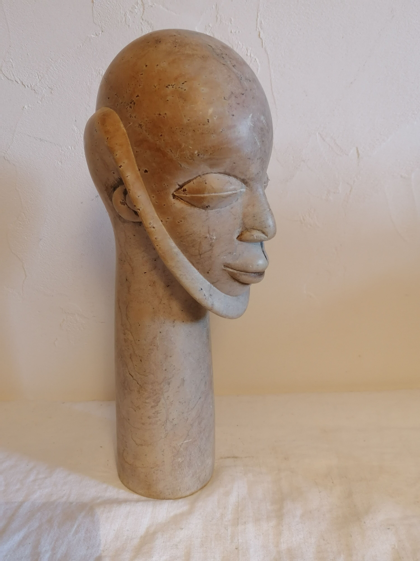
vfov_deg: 60.0
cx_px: 210
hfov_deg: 46.8
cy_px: 280
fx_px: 485
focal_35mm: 30
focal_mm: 5.4
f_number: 1.8
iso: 200
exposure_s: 1/33.3
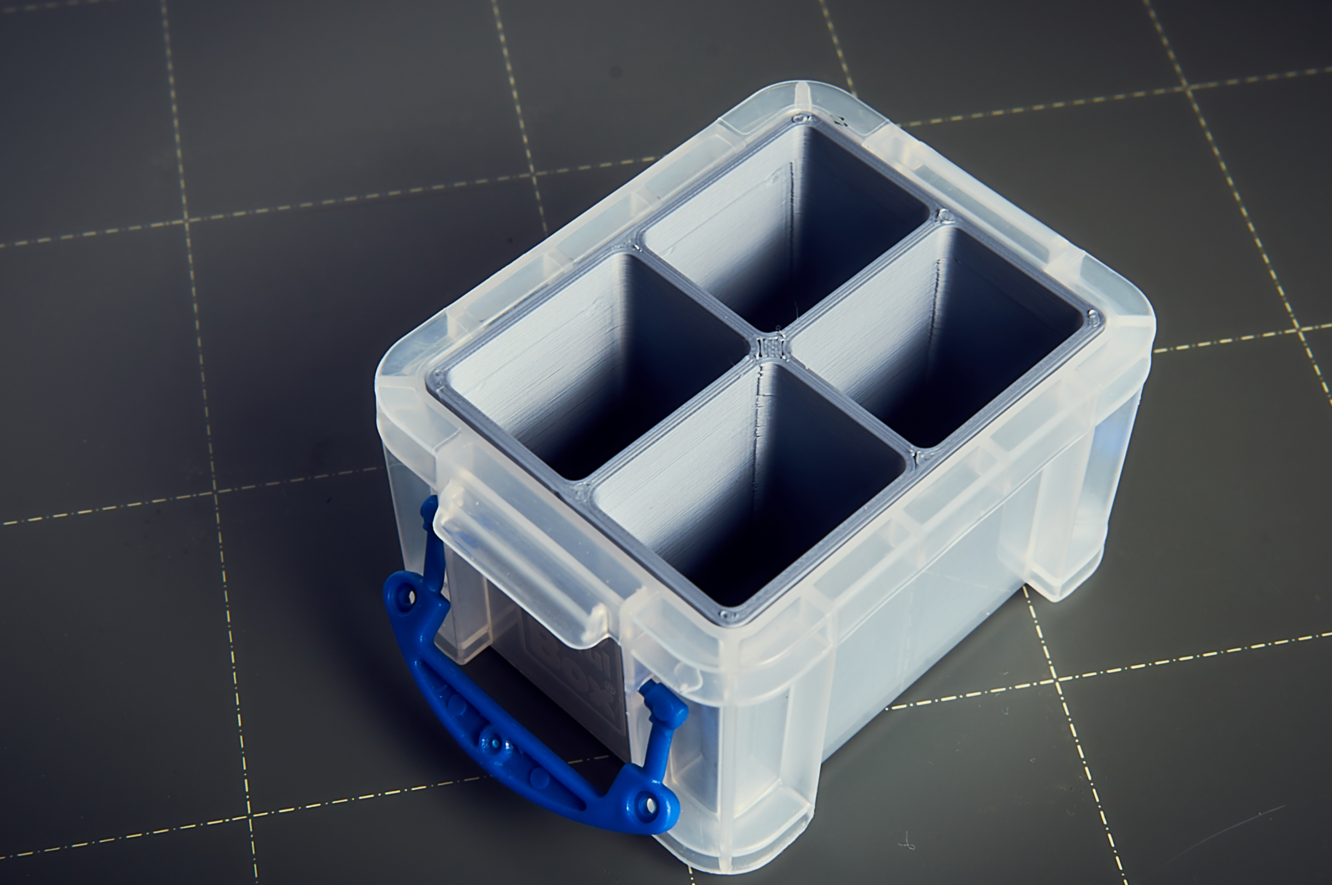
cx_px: 742
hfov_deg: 28.5
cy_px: 460
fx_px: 2624
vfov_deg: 19.1
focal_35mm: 71
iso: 200
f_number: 13
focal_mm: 42
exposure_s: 1/200
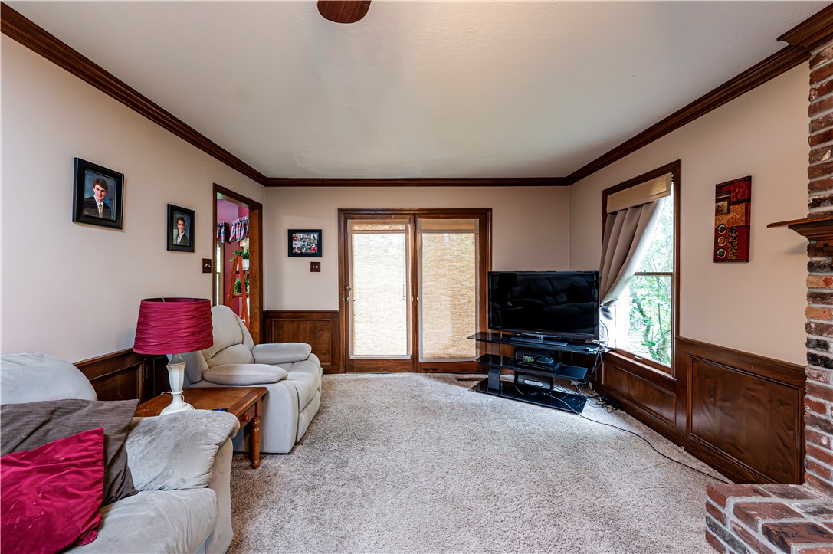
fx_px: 324
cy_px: 277
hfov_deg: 104.3
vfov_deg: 81.1
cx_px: 416
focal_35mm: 14
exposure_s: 1/40
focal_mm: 14
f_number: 8
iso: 5000
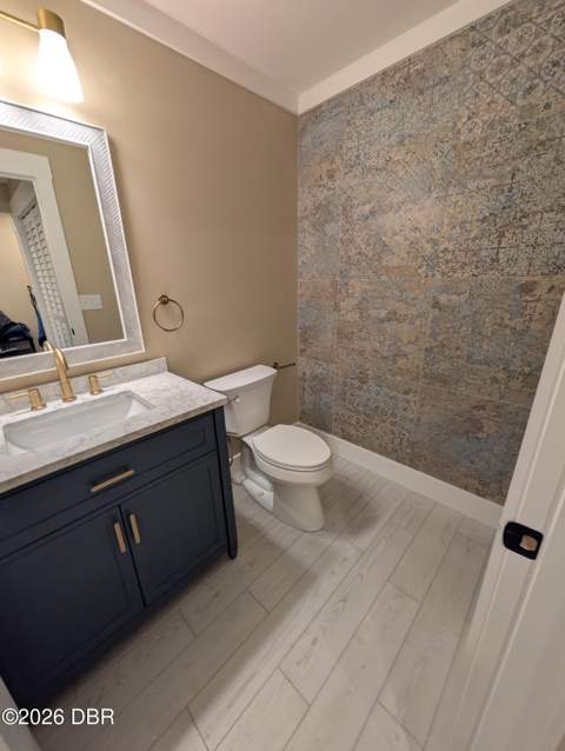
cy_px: 376
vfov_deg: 110.5
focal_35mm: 12
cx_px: 282
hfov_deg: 94.6
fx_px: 261
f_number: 1.7
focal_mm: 2.02
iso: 103
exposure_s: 1/120
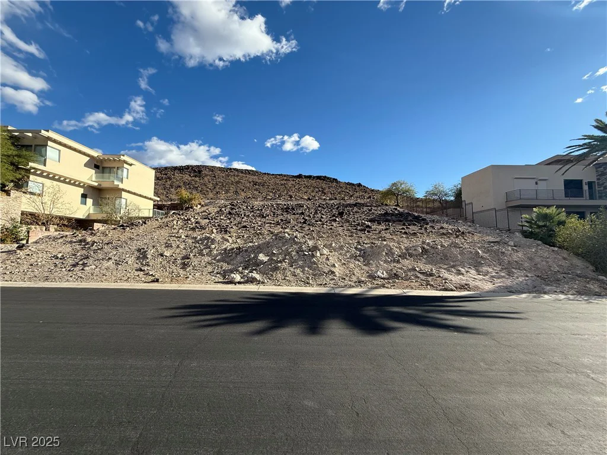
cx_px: 304
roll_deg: -0.5
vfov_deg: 85.7
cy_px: 228
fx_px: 245
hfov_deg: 102.1
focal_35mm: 14
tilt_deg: +4.7
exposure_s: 1/1399
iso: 50
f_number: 2.2
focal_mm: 2.22
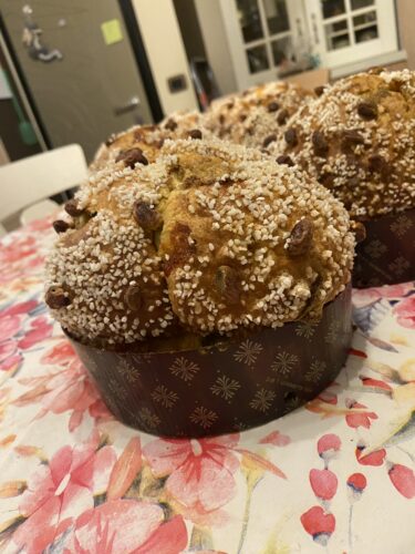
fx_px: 416
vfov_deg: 67.3
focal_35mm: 26
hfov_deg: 53.1
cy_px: 277
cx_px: 208
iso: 400
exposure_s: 1/35
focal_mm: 4.25
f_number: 1.8
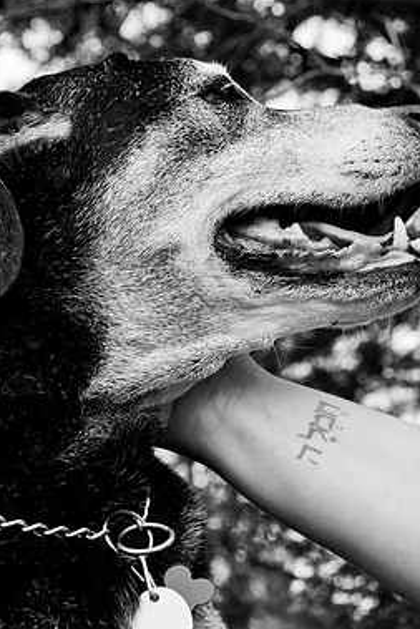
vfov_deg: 23.4
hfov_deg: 15.7
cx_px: 277
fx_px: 1521
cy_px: 313
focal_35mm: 87
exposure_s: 1/200
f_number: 5
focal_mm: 38
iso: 320
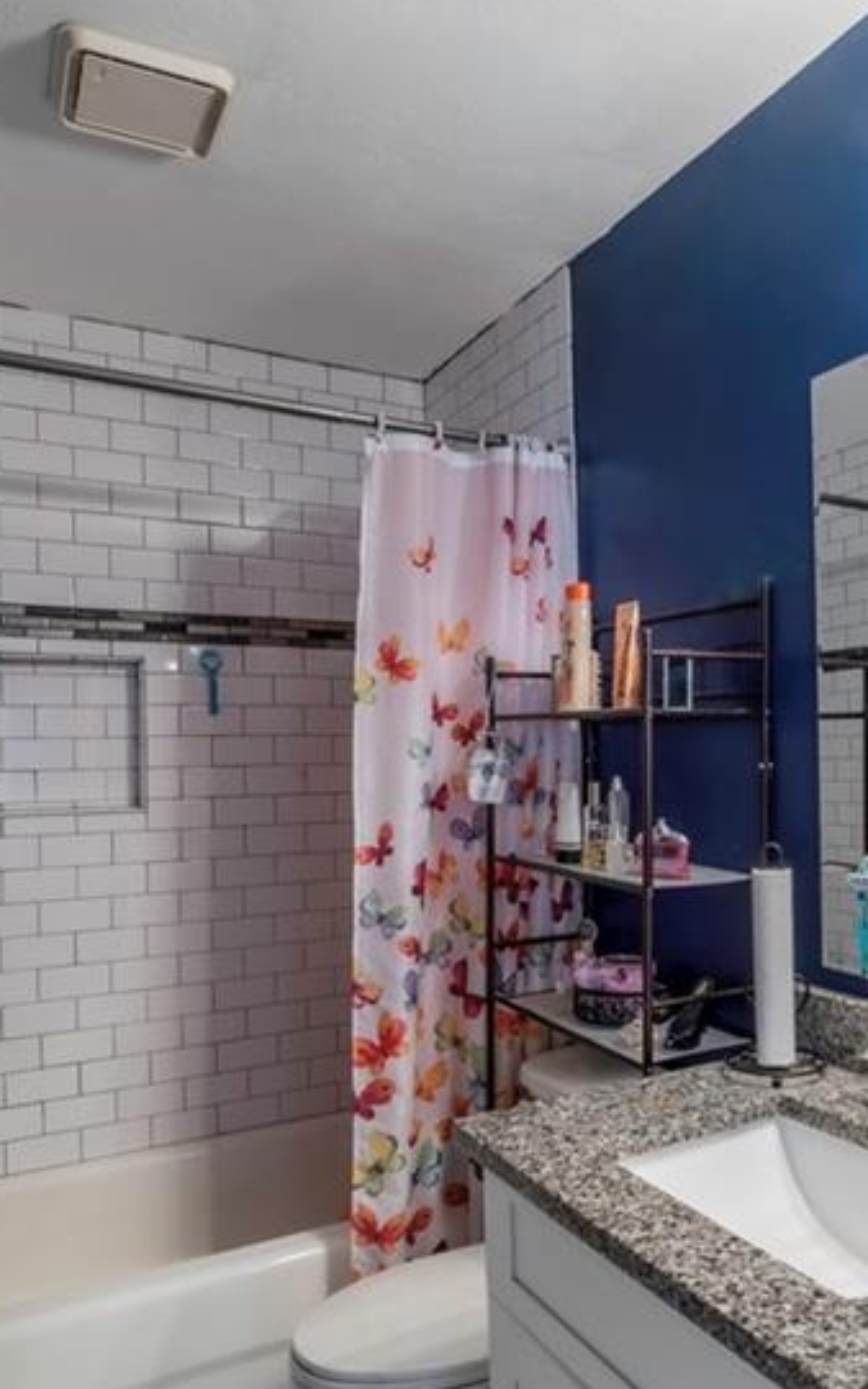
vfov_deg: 68.3
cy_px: 756
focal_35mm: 27
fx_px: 1022
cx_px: 621
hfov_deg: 44.9
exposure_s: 1/2.5
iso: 160
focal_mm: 14
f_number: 20
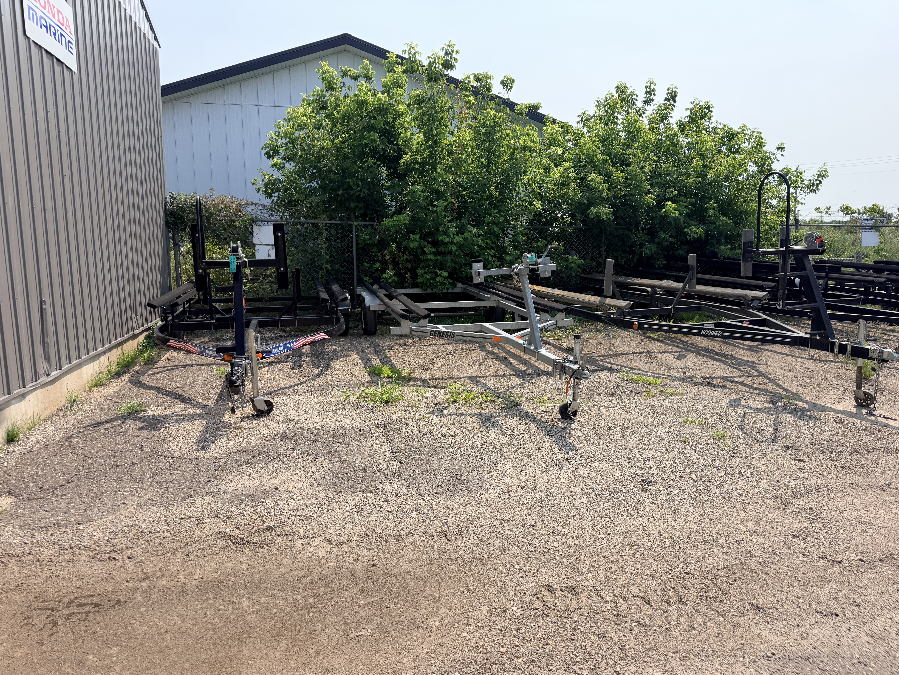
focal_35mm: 24
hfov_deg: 71.6
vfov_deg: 56.8
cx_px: 450
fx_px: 623
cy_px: 338
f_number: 1.78
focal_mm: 6.76
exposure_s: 1/5319
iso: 100
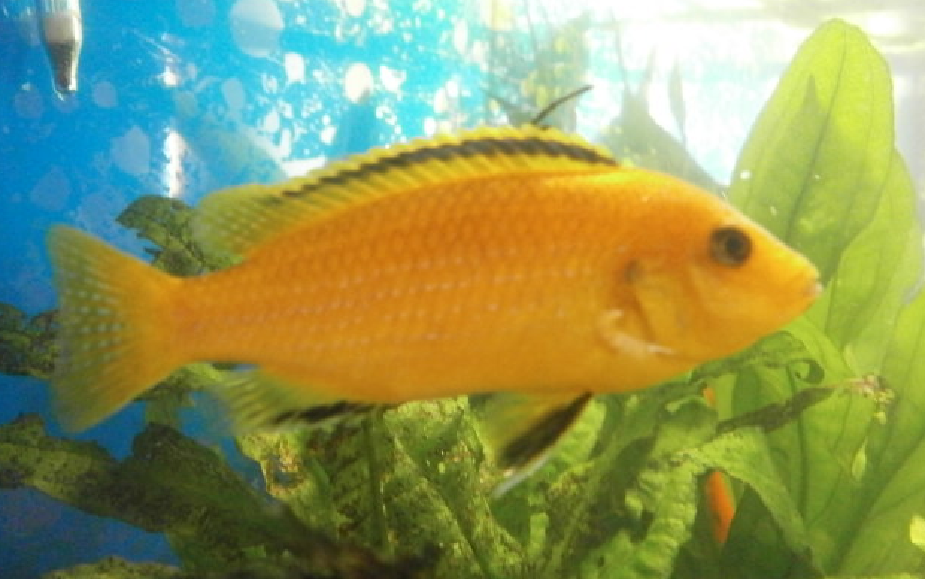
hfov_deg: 55.3
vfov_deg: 36.3
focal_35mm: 35
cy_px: 316
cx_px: 457
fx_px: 883
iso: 800
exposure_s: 1/25
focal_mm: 5.8
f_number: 3.1
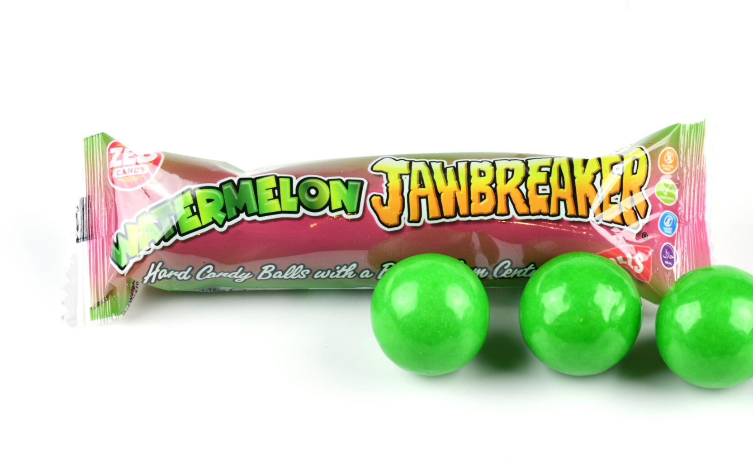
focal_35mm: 246
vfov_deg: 5.3
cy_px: 264
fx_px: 5049
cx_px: 473
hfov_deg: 8.5
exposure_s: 1/3
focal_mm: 105
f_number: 20
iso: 100
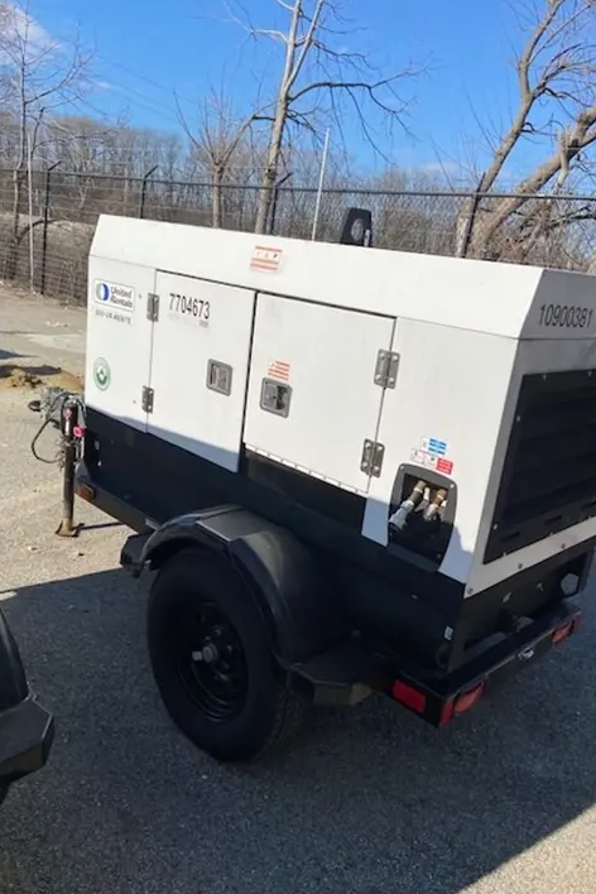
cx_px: 292
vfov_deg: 65.5
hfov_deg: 46.4
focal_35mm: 28
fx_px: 695
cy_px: 443
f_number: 1.8
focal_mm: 4.25
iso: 32
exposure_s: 1/5025
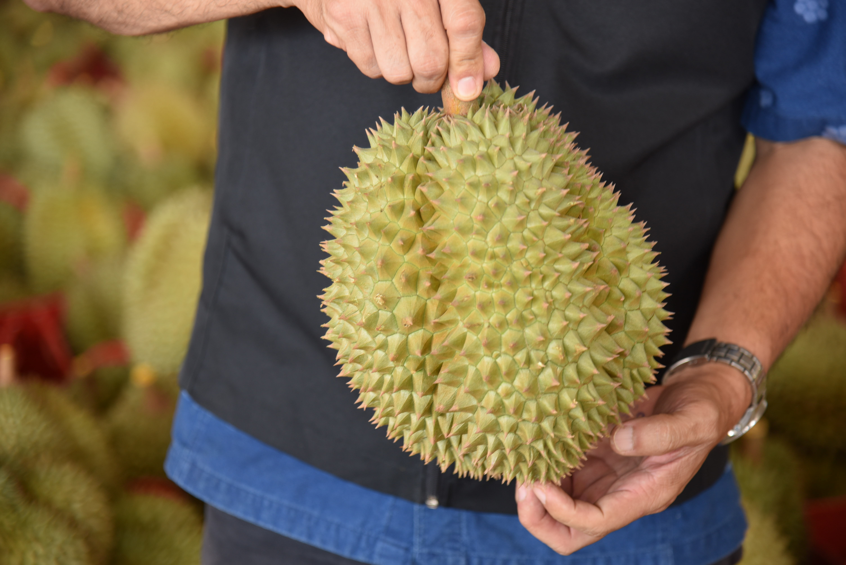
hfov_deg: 19.4
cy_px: 282
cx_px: 423
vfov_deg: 13.1
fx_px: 2468
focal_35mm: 105
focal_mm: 105
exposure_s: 1/60
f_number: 4
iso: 450
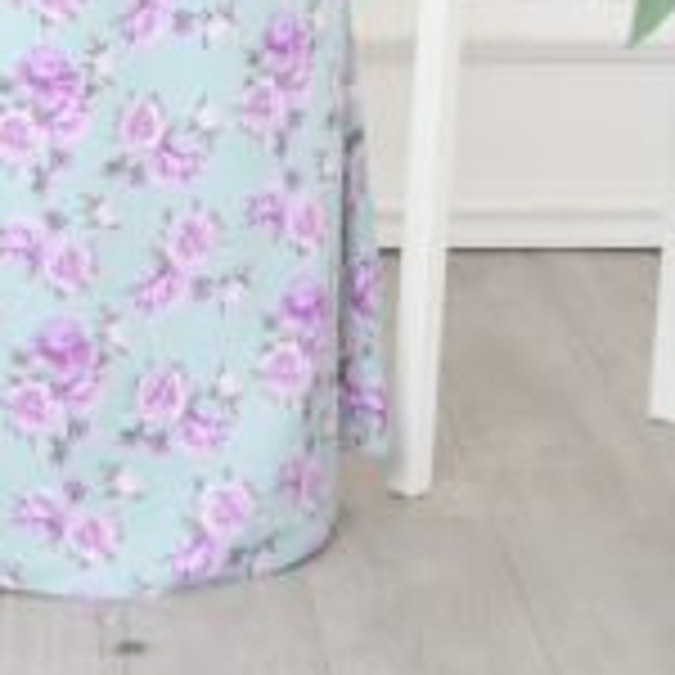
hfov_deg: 7.3
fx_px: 5251
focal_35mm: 238
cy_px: -585
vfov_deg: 7.1
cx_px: 58
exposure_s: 1/250
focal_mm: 65
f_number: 7.1
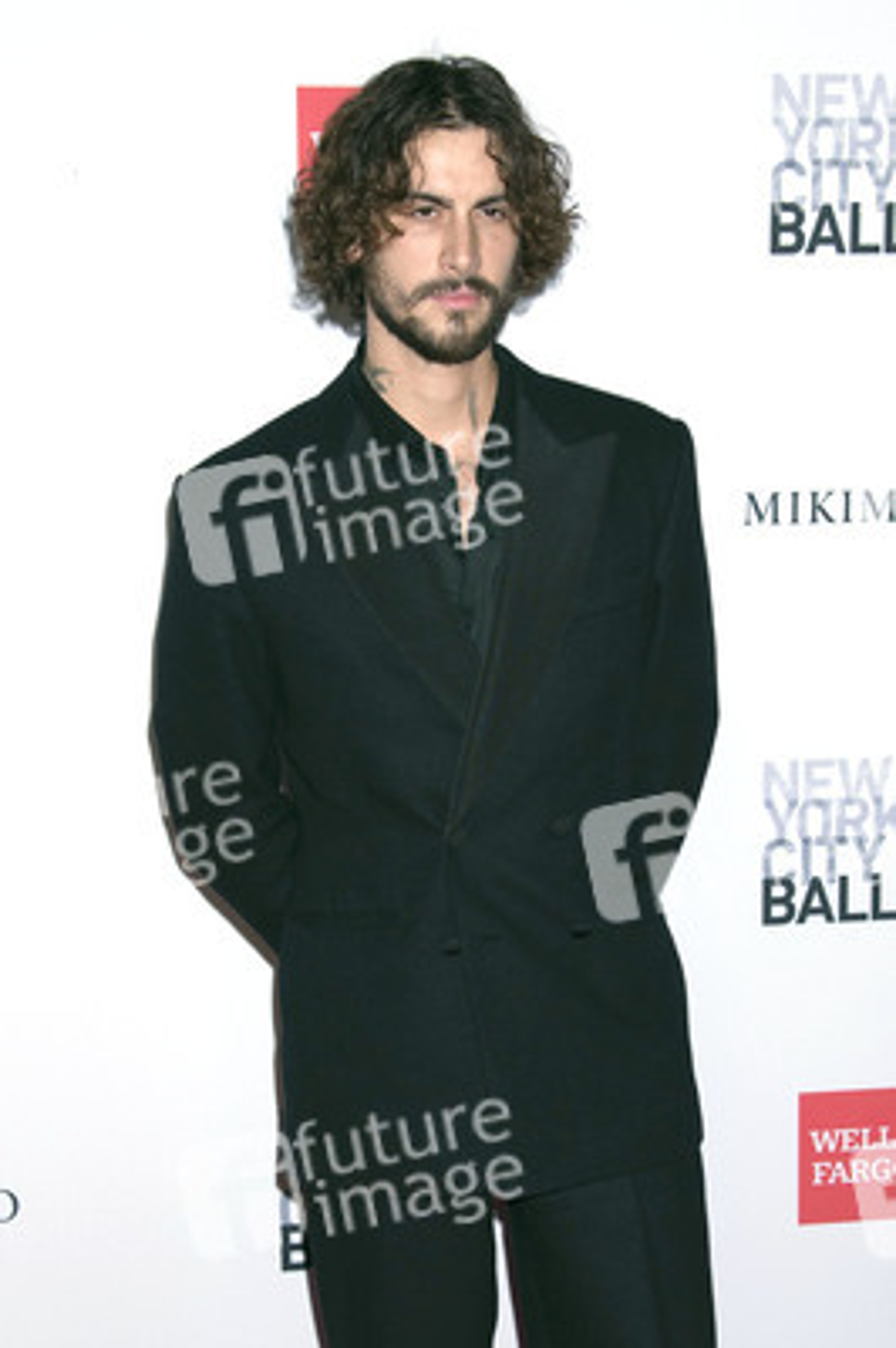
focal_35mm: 40
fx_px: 1496
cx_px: 448
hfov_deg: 33.3
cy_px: 674
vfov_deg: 48.5
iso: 640
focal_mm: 40
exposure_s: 1/200
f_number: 5.6
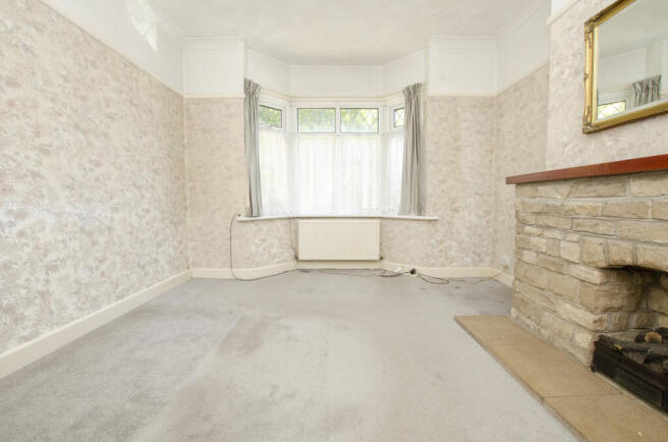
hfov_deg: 100.5
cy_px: 221
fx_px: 278
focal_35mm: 15
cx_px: 334
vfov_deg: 77.0
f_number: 9
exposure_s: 1/60
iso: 2000
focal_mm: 10
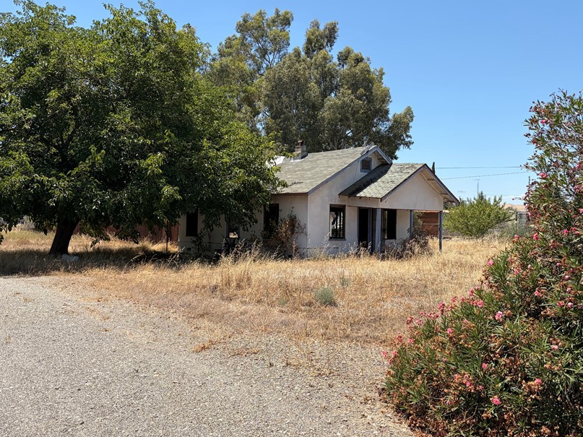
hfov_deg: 55.3
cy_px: 232
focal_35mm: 33
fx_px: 556
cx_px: 321
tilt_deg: -0.3
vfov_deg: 42.9
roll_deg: +0.2
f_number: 1.6
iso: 50
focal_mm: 5.96
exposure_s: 1/3623
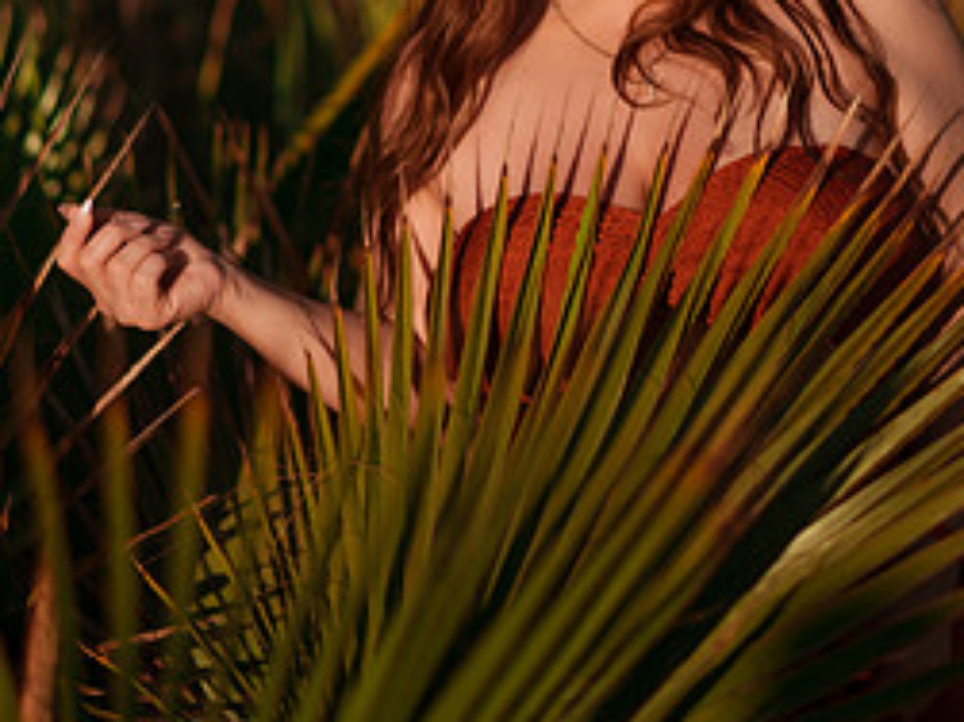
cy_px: -65
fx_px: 2784
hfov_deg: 19.6
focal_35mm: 100
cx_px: 526
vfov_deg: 14.5
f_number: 1.4
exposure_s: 1/8000
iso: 100
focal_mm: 58
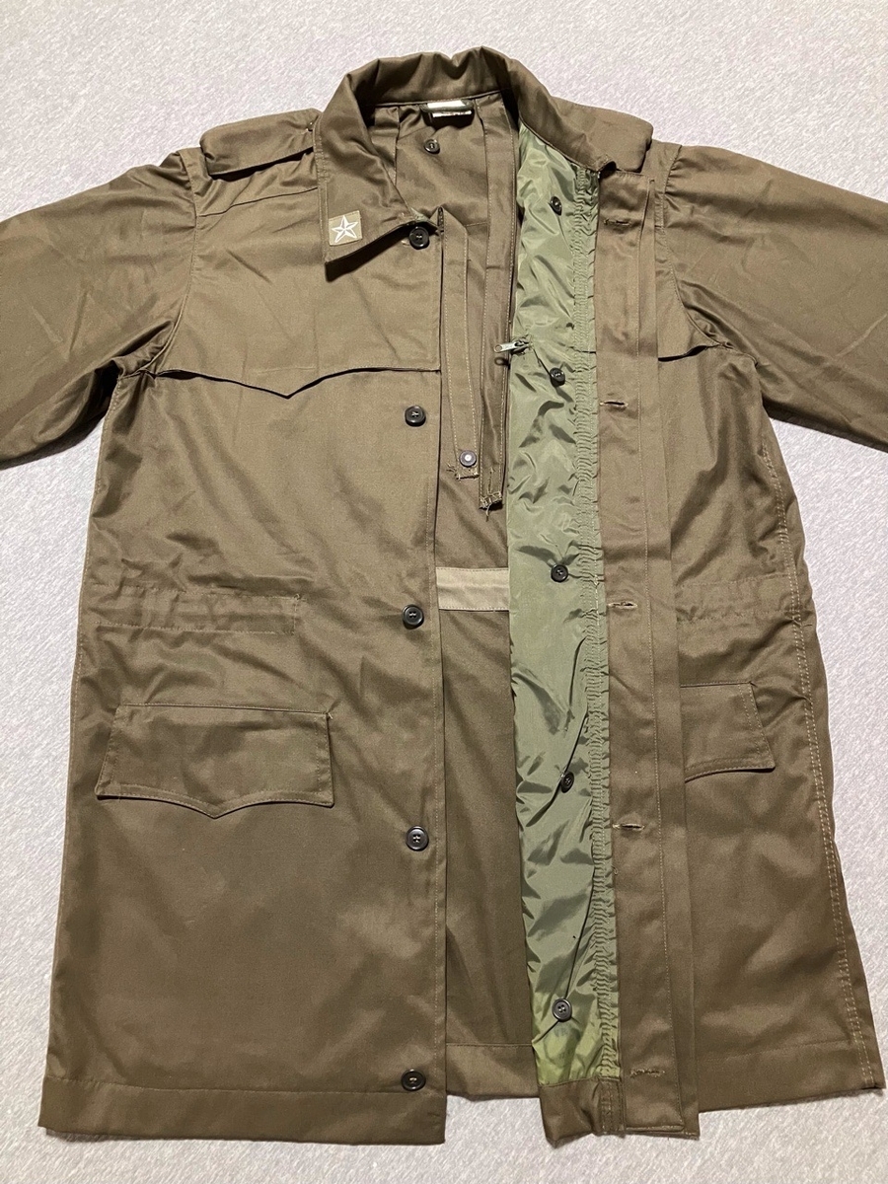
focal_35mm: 28
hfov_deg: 49.7
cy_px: 592
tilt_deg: -75.0
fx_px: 958
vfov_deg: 63.4
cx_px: 444
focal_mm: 3.99
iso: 400
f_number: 1.8
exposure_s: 1/34
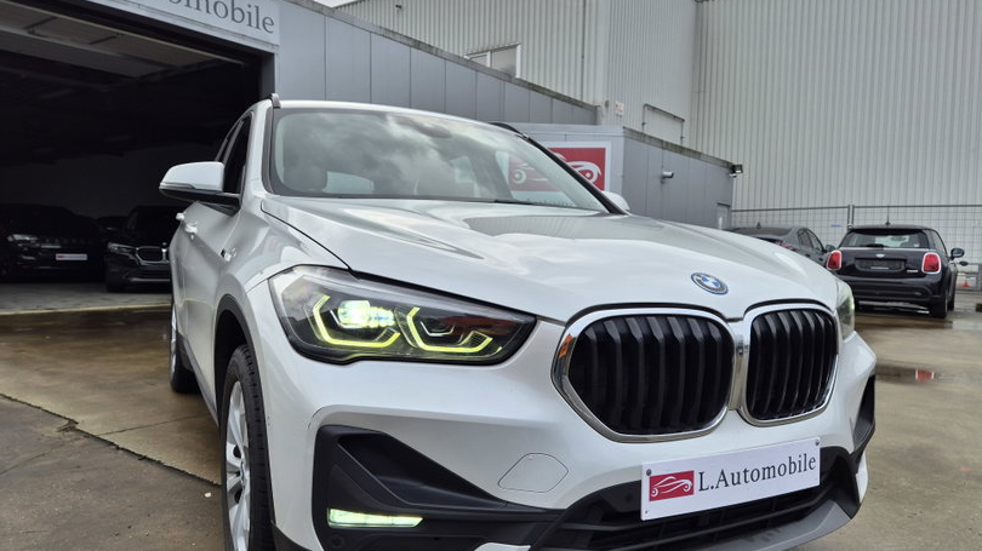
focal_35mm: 26
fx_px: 677
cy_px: 289
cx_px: 502
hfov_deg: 71.9
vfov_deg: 44.3
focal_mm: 5.4
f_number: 1.8
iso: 40
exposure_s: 1/499
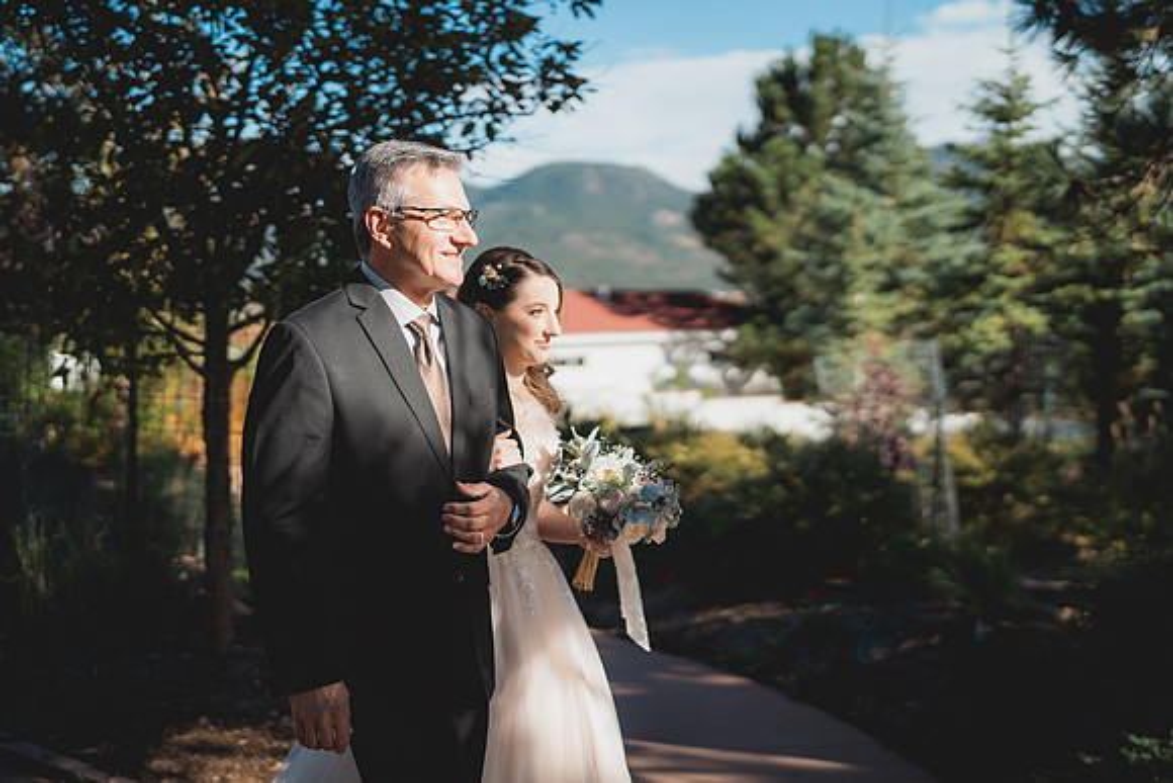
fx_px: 1704
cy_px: 392
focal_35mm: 52
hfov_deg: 38.0
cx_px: 586
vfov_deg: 25.9
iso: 200
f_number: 1.8
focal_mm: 50
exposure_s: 1/5000
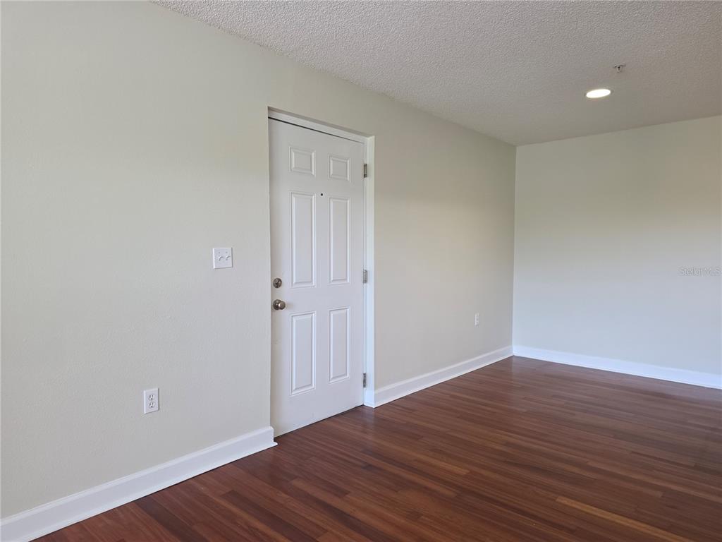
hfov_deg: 73.9
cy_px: 271
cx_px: 361
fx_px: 480
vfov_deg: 58.9
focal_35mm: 23
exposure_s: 1/120
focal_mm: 6.3
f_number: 1.7
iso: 320
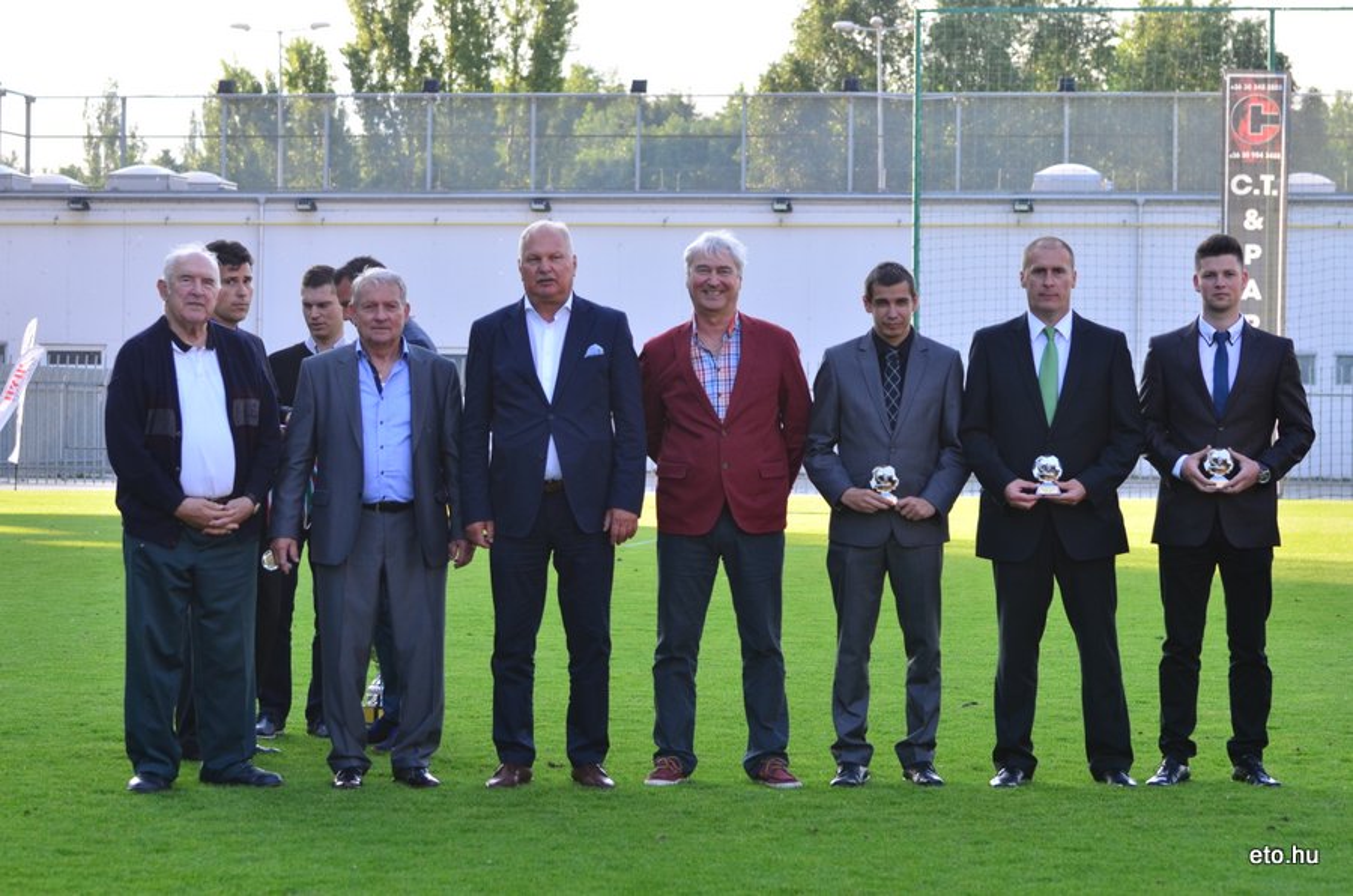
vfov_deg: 13.0
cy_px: 448
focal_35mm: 105
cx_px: 676
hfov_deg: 19.5
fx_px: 3938
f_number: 5
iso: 250
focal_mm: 70
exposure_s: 1/250
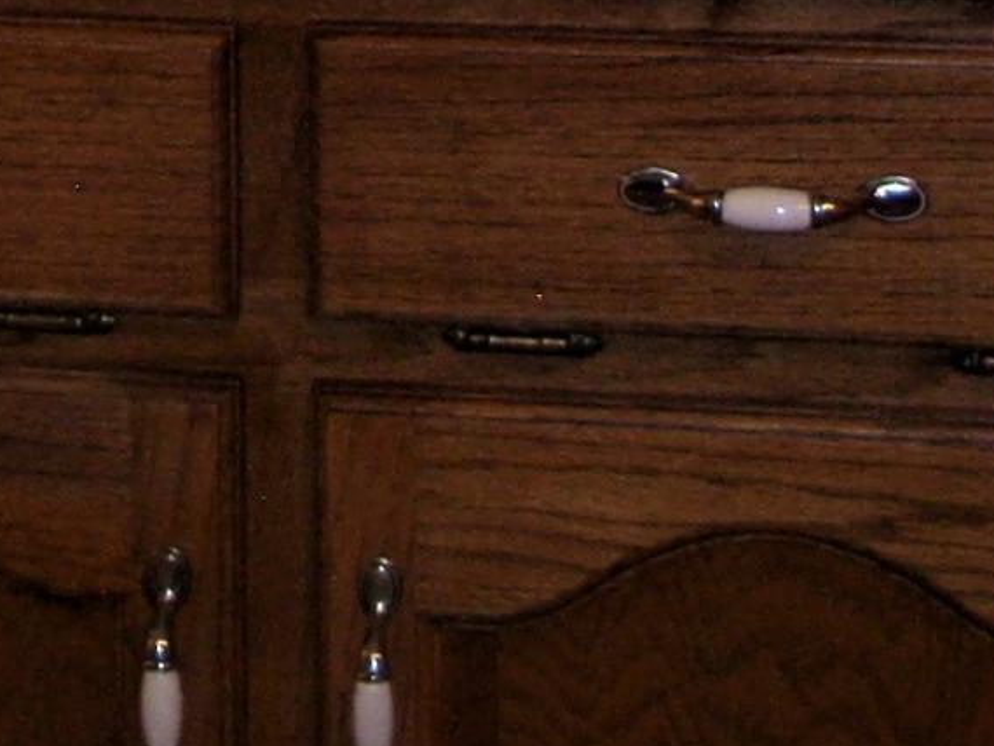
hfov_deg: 9.6
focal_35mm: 200
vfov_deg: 6.9
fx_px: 5745
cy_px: -1190
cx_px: -494
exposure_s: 1/30
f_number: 2.8
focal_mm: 7.8
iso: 300
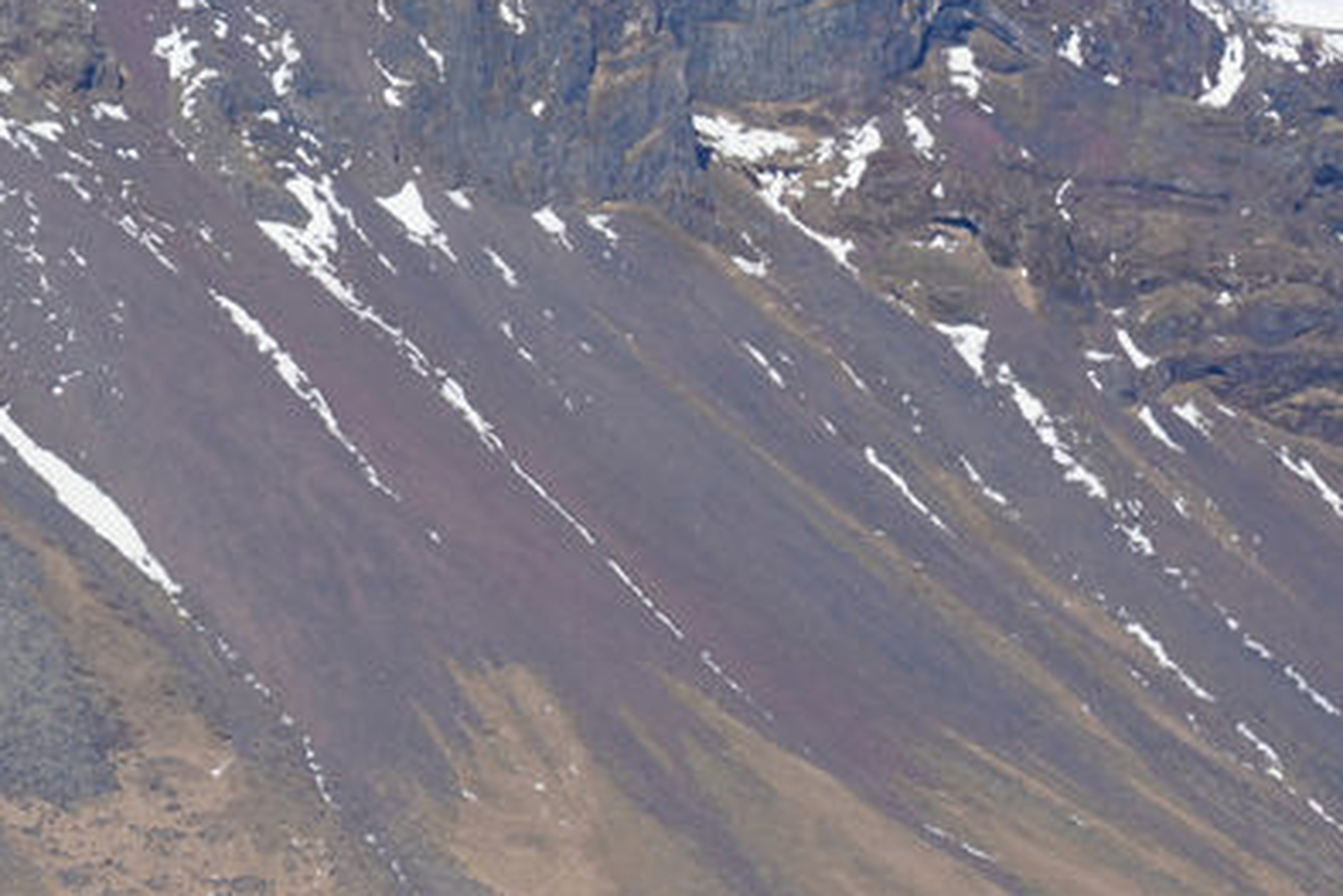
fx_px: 15897
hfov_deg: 4.8
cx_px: -1213
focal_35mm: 426
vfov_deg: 3.2
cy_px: 26
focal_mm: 105
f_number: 9
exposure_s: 1/250
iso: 100
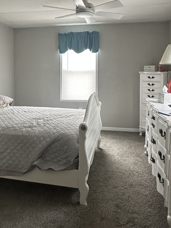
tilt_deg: -1.9
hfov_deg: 46.8
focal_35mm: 30
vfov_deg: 58.9
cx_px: 82
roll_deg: -1.9
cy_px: 80
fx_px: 198
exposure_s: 1/60
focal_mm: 2.22
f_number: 2.2
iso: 250
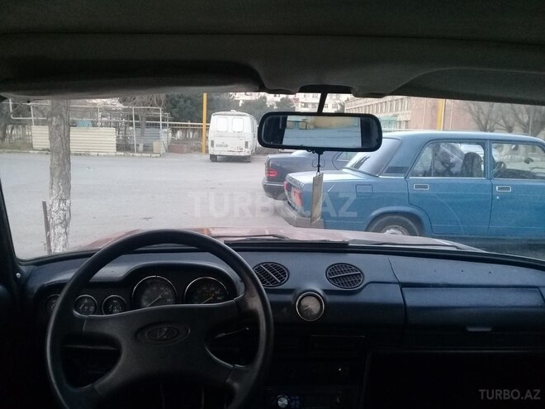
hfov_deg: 58.4
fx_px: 488
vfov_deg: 45.4
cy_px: 204
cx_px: 272
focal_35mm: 31
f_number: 2.2
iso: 200
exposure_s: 1/33
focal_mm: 3.3
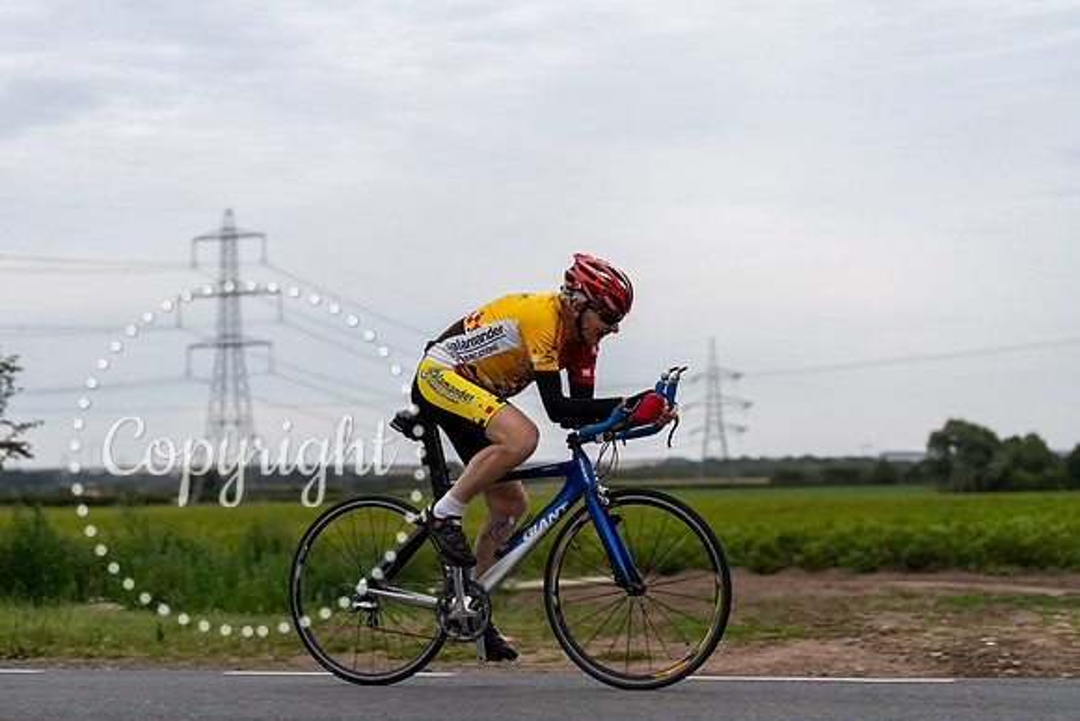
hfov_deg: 28.1
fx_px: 2160
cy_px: 360
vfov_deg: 18.9
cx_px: 540
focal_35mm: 72
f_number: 3.2
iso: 1600
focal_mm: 72
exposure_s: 1/800
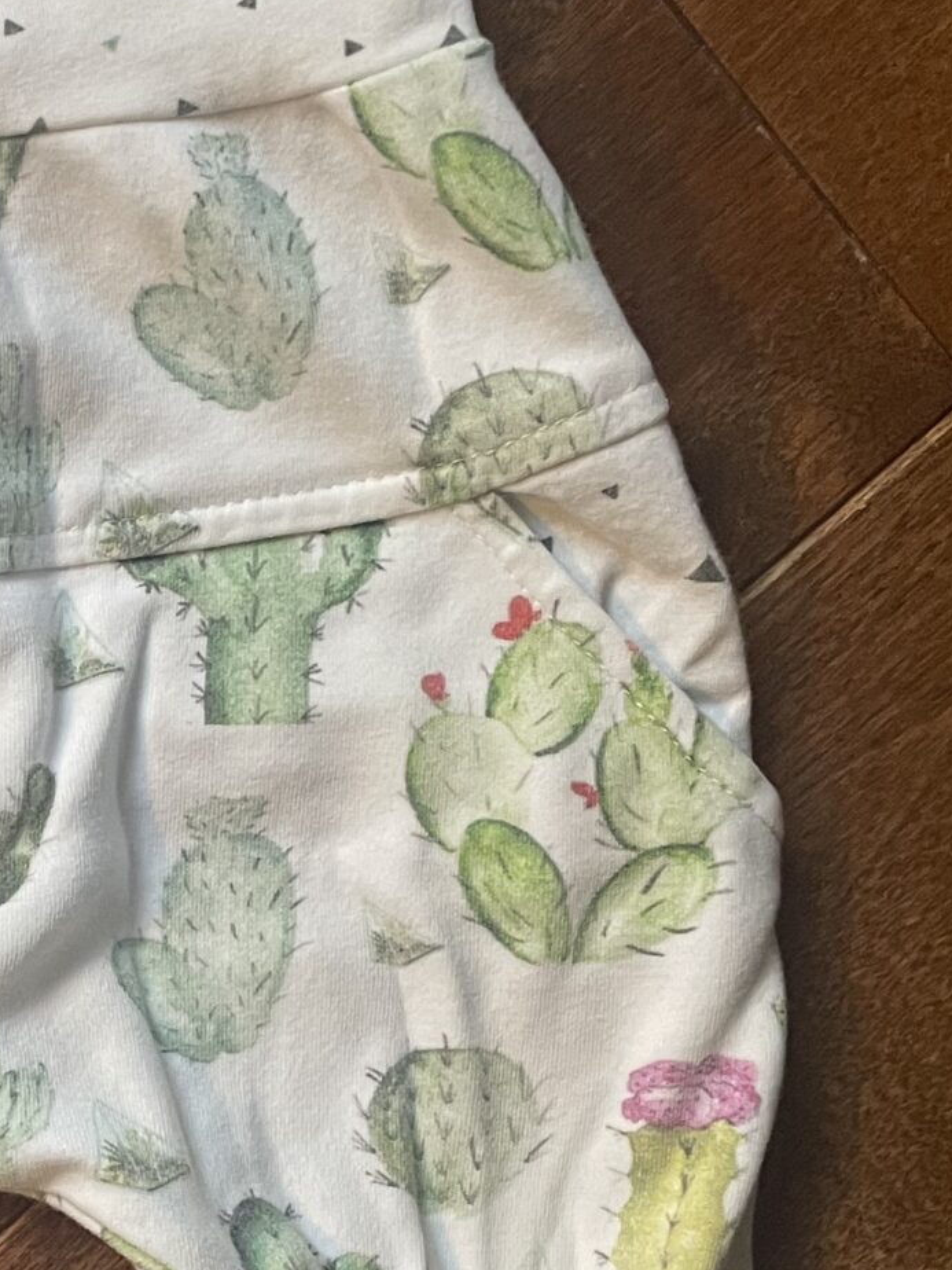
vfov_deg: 26.9
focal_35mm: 72
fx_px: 2640
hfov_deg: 19.6
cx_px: -98
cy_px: 821
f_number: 1.6
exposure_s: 1/60
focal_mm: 4.2
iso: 160
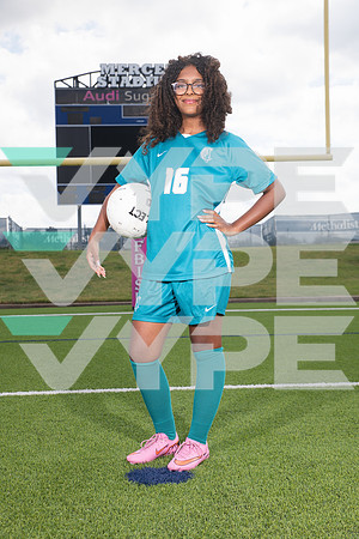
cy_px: 270
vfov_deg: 41.1
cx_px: 180
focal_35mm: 48
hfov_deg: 28.1
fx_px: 718
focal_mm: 48
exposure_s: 1/320
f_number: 7.1
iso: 125
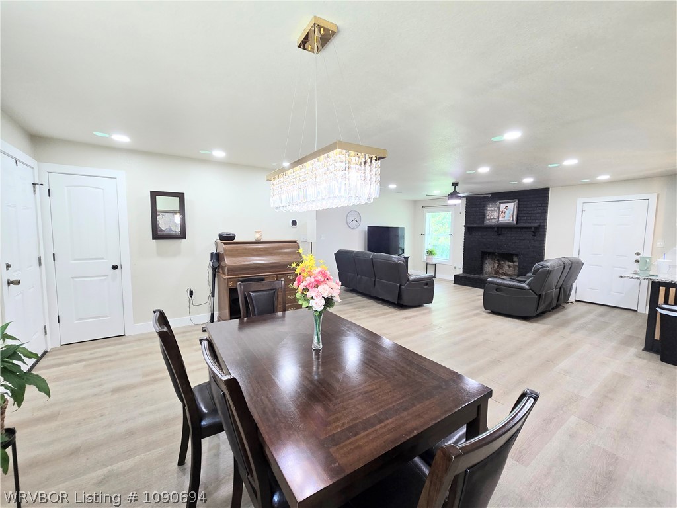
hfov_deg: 106.2
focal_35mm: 13
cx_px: 338
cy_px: 254
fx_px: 254
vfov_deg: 89.9
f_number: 2.2
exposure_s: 1/60
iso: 125
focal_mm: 2.2
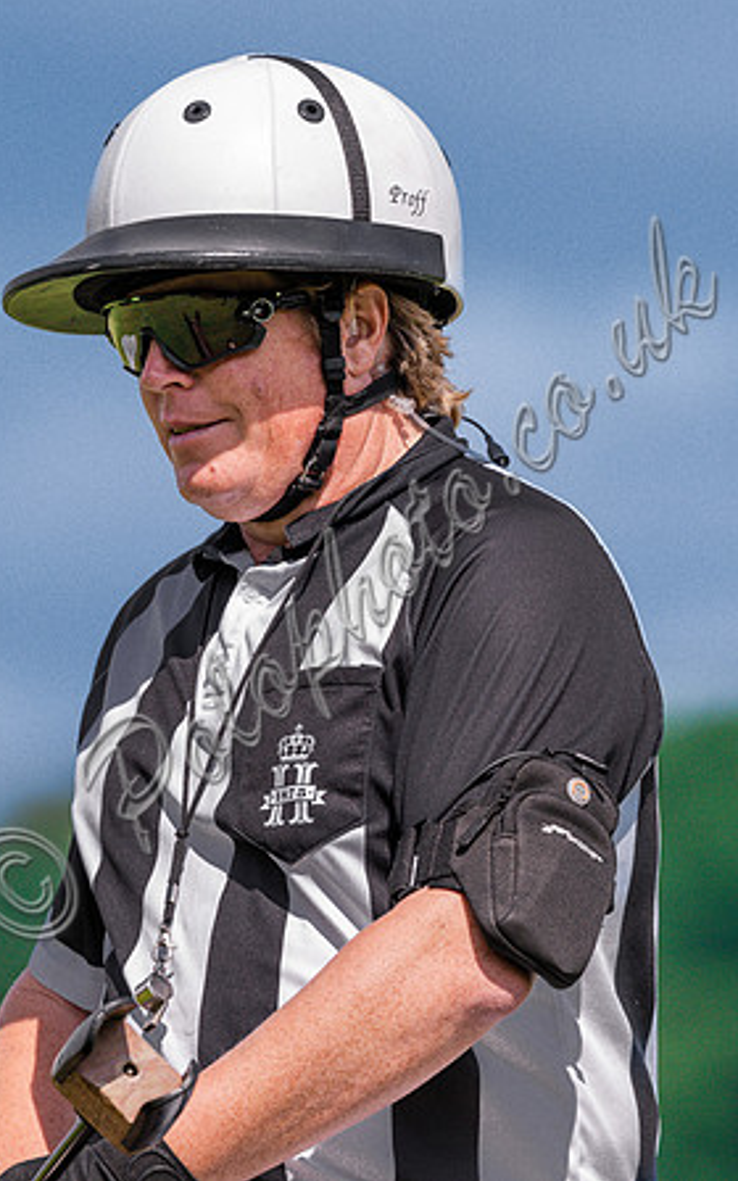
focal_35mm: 859
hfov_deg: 1.5
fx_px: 27643
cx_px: 302
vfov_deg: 2.4
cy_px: 522
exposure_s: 1/1600
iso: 400
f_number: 6.3
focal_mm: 500
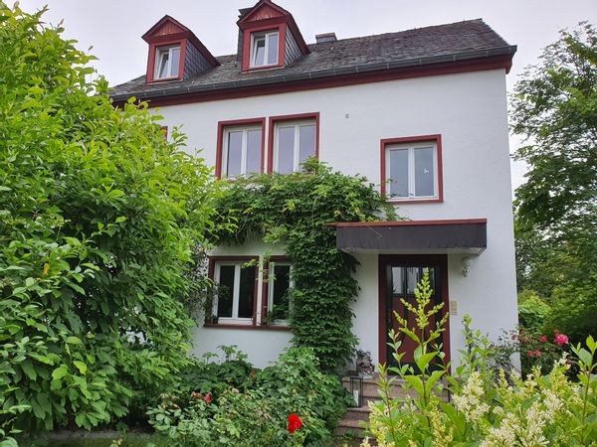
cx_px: 298
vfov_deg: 53.1
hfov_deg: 67.3
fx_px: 448
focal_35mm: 26
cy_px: 224
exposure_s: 1/100
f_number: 2.4
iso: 50
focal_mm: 4.3
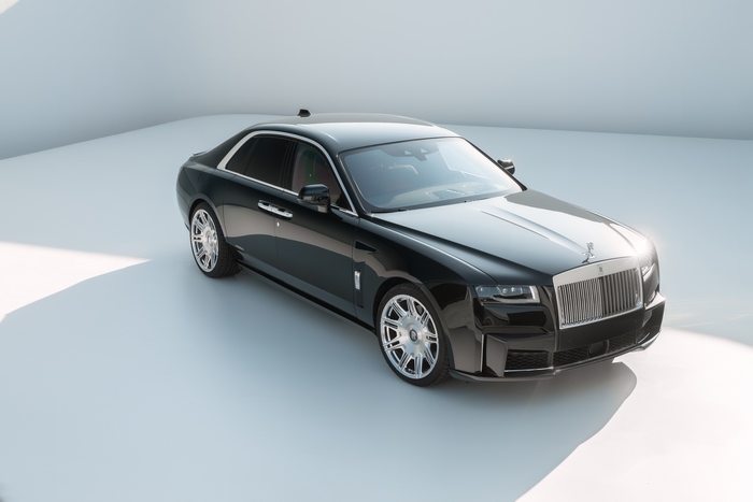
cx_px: 376
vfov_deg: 27.0
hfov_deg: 39.6
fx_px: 1046
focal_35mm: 50
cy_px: 251
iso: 125
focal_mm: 50
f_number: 7.1
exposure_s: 1/100
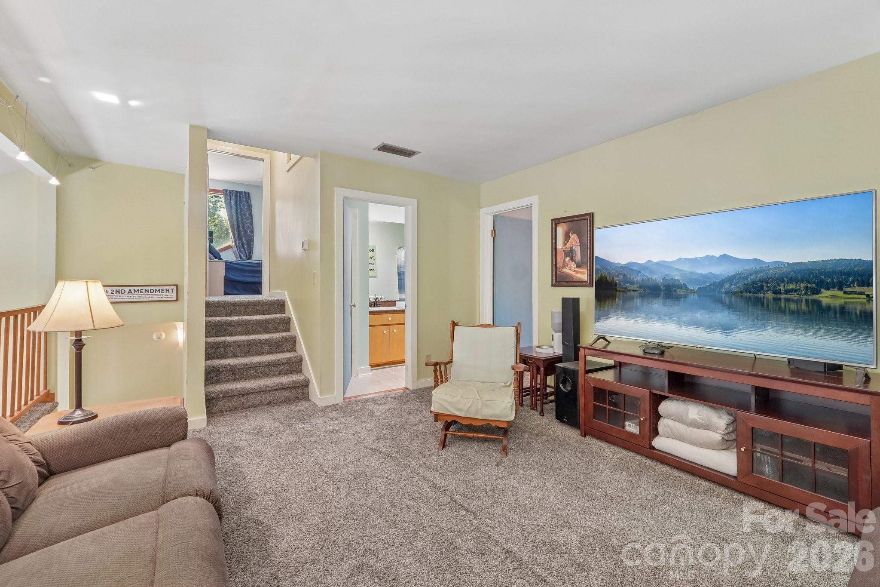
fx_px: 367
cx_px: 440
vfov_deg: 77.3
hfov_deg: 100.4
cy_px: 294
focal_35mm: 15
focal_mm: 10
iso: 400
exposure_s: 1/3.33
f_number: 8
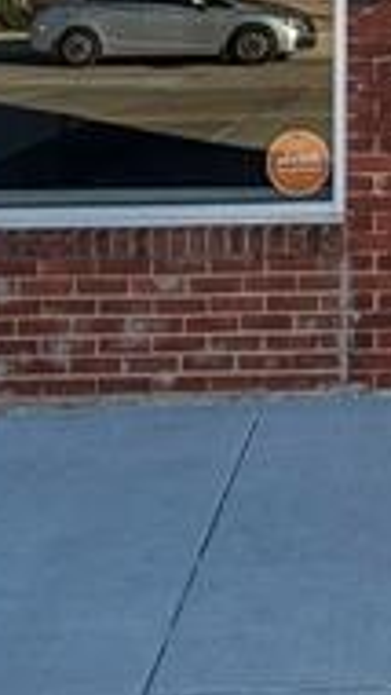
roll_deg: +0.9
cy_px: -150
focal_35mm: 82
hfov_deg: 14.1
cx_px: 534
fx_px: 1510
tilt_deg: +3.9
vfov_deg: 23.5
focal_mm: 2.22
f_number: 2.2
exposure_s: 1/427
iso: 64
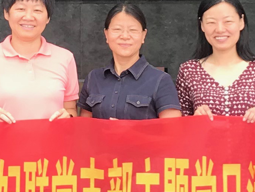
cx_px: 76
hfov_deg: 12.0
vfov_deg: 9.0
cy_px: 29
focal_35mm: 165
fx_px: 1215
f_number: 1.8
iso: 20
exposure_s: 1/278
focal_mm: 3.99
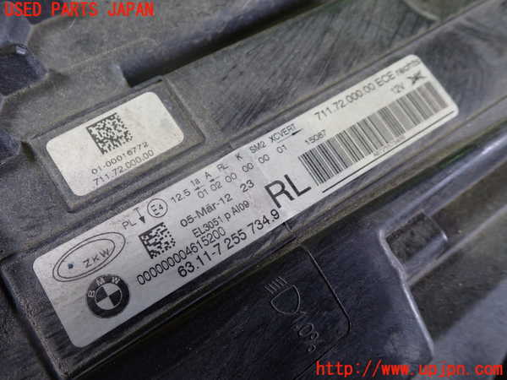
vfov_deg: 46.8
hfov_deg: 60.0
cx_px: 254
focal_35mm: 30
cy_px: 190
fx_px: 439
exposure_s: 1/30
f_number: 2.3
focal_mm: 5.4
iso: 320
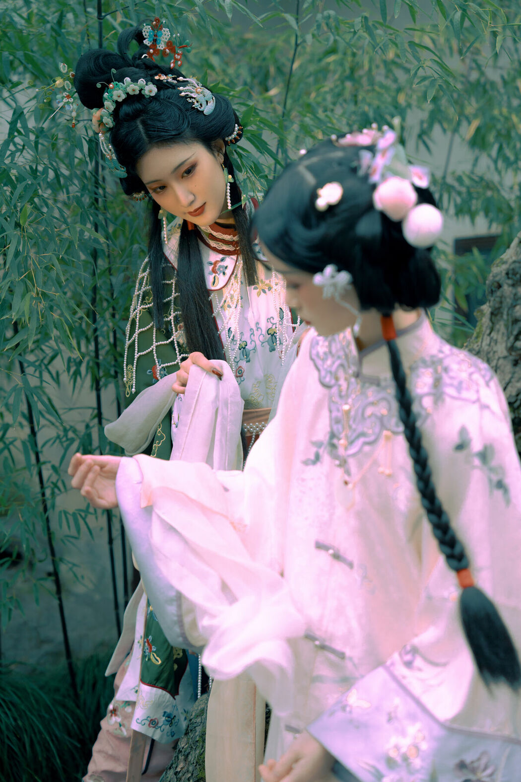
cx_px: 260
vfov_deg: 31.9
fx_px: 1368
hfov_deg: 21.6
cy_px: 391
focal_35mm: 63
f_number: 2.8
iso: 500
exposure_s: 1/640
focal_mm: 63
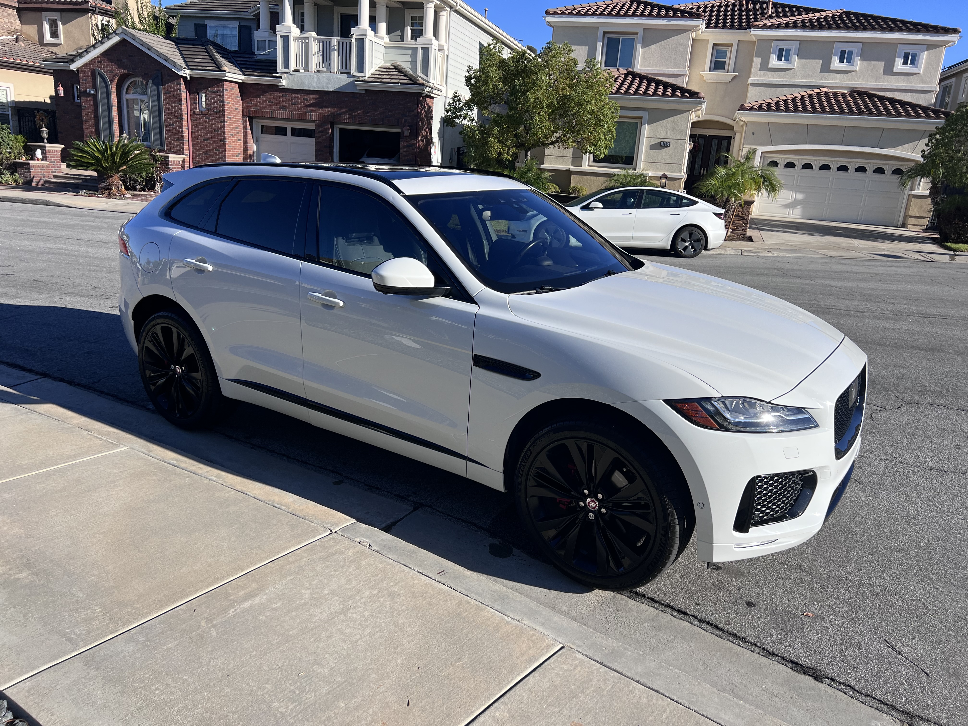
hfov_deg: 67.3
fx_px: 727
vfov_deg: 53.1
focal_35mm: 26
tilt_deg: -15.0
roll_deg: -4.1
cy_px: 363
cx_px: 484
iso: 50
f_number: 1.5
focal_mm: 5.7
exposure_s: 1/3571
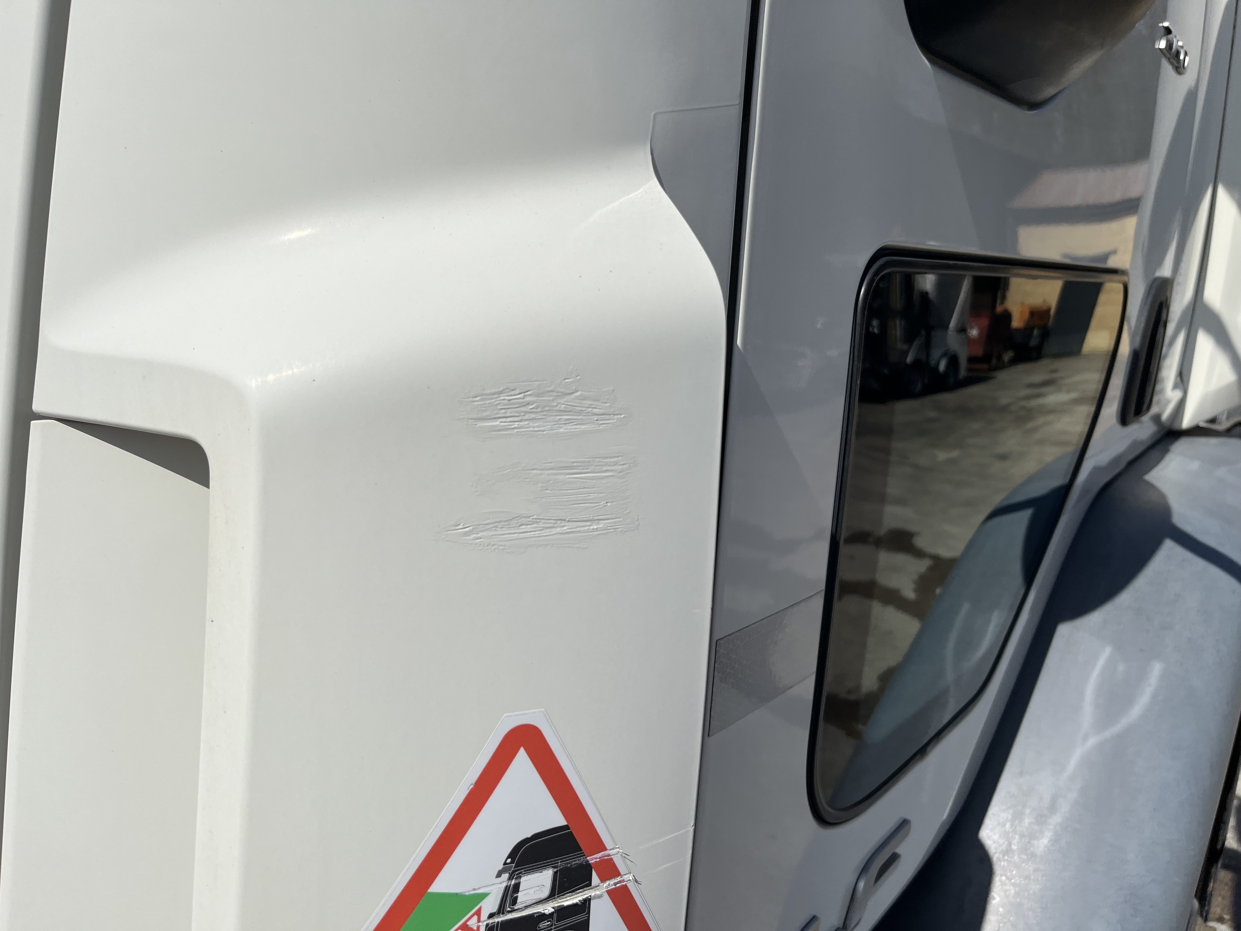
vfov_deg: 53.1
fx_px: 932
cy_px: 466
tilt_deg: -14.1
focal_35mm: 26
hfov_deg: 67.3
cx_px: 620
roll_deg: -5.5
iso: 50
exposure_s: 1/9091
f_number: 1.6
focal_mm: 5.1
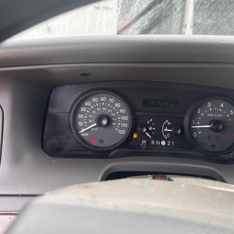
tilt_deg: -23.5
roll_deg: -6.9
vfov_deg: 55.6
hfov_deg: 55.2
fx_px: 222
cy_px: 117
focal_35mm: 29
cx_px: 141
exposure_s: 1/232
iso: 80
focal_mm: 6.86
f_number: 1.78
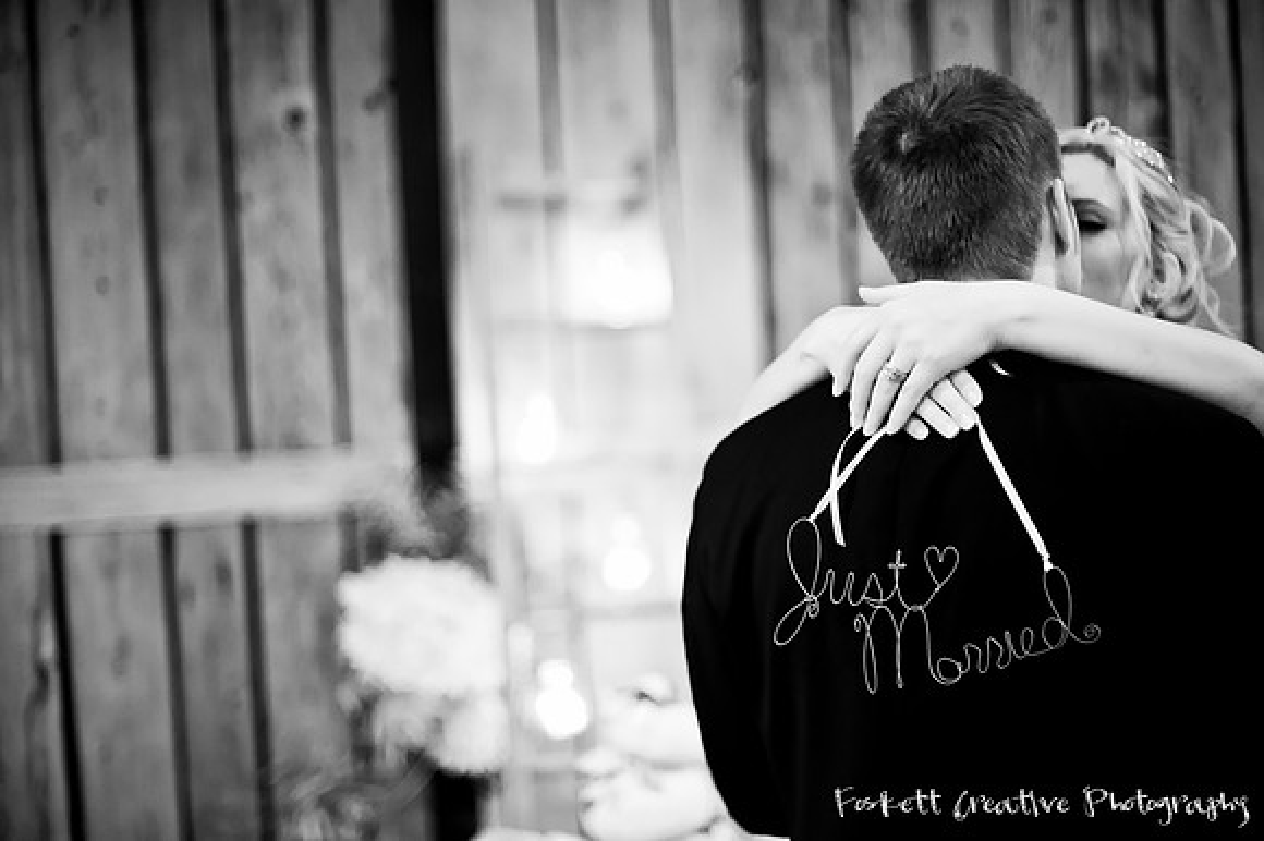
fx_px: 1754
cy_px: 420
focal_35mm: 50
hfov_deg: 39.6
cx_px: 632
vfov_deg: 27.0
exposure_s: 1/100
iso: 1600
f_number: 1.4
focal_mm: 50
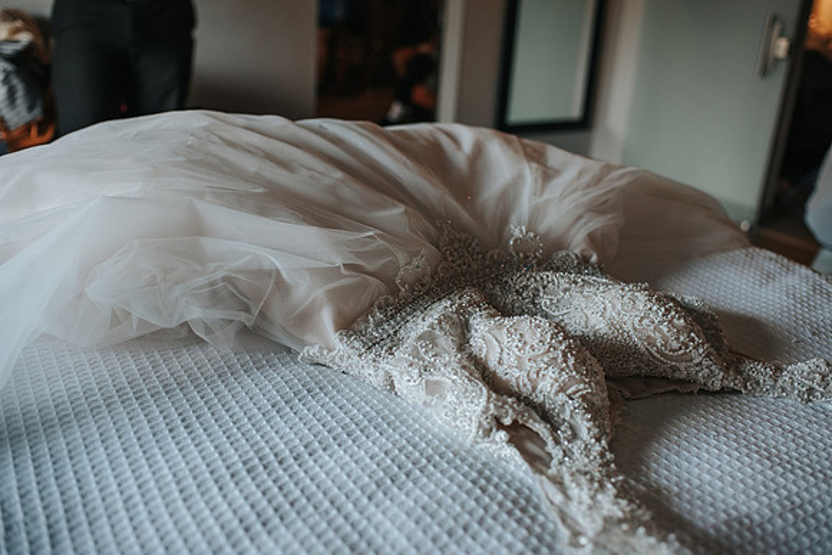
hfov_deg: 54.4
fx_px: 809
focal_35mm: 35
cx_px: 416
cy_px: 278
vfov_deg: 37.9
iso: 1400
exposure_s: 1/640
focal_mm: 35
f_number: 2.5
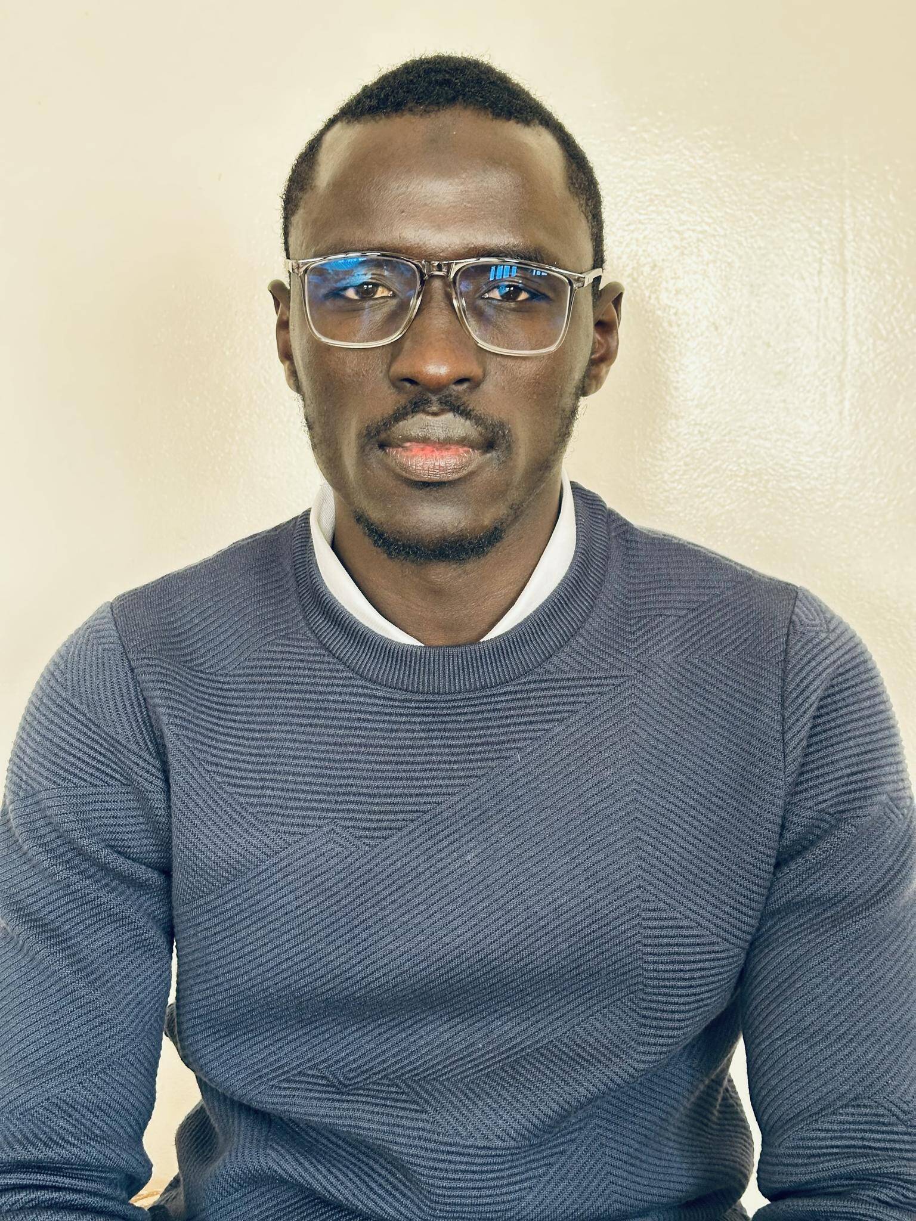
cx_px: 458
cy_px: 610
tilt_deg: -5.8
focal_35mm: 48
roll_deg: -1.9
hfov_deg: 30.3
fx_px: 1694
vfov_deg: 39.7
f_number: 1.78
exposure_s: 1/40
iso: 400
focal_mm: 6.86
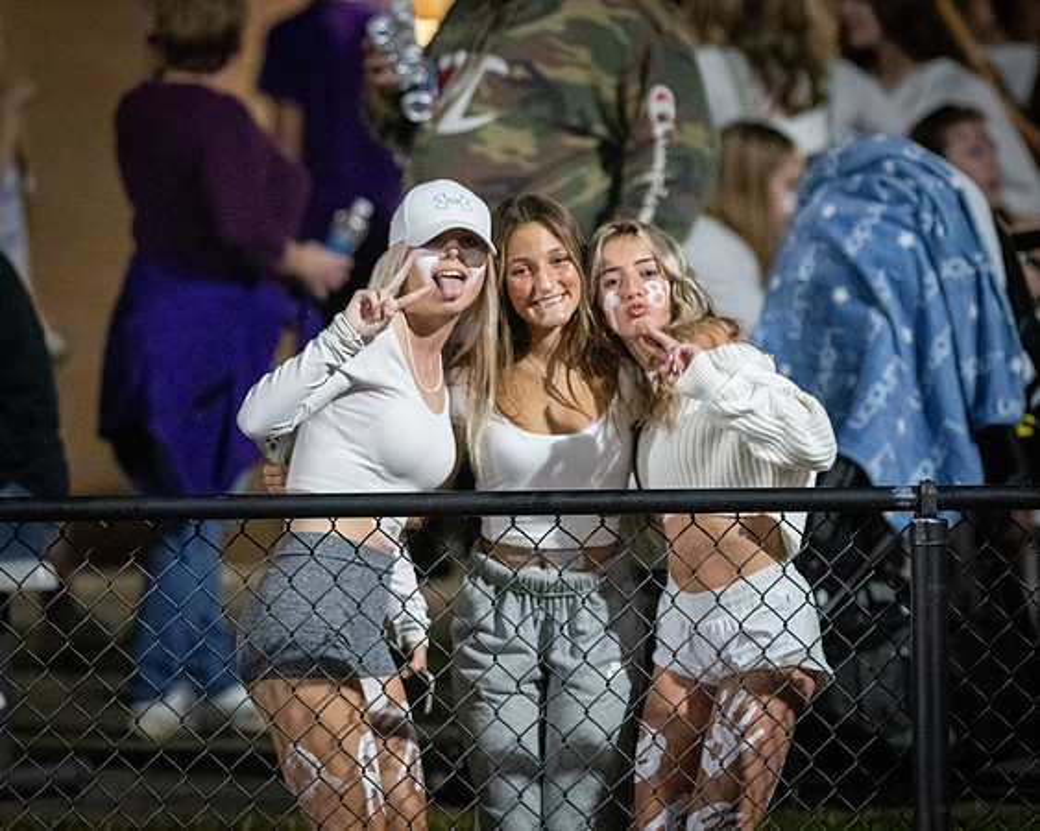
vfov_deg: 3.1
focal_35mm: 497
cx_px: 556
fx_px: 15301
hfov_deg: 3.9
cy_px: 378
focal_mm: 300
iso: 9000
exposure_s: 1/500
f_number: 2.8
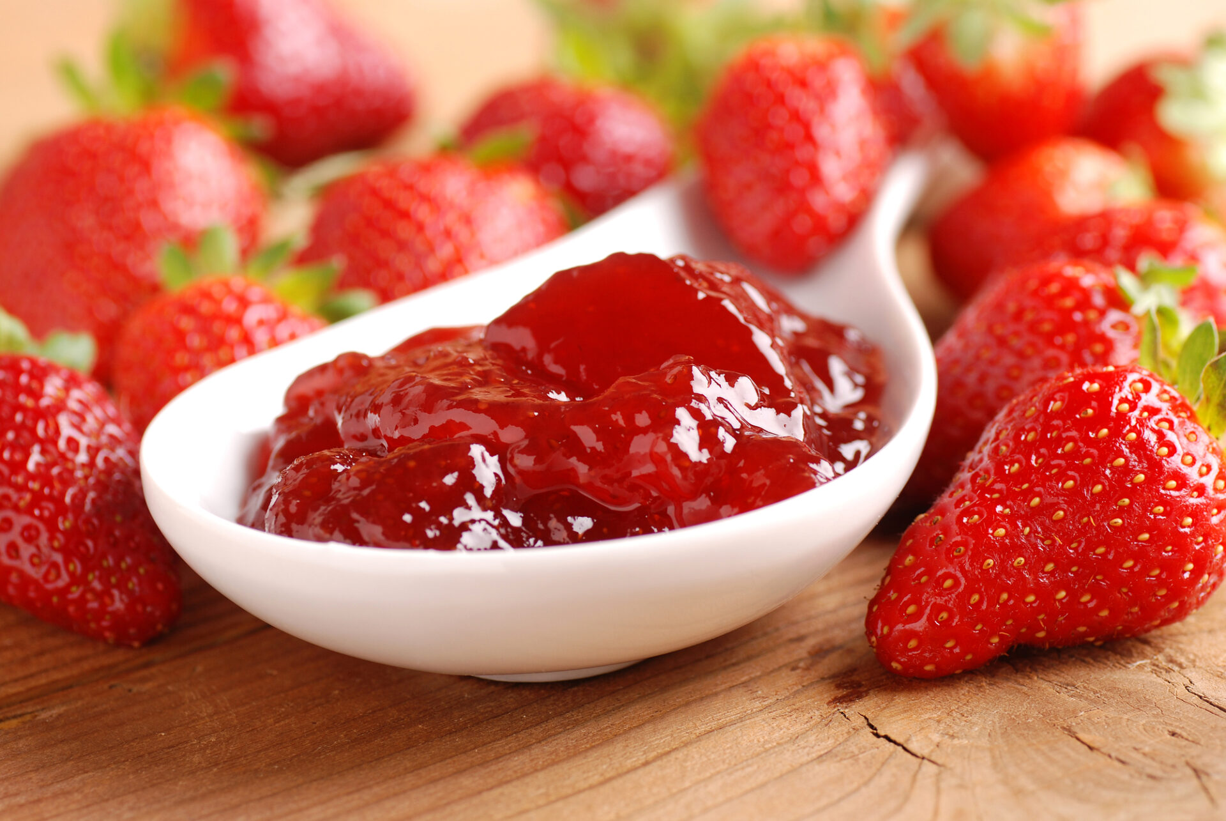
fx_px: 4603
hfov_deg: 15.2
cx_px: 613
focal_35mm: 135
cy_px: 410
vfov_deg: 10.2
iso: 100
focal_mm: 90
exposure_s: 1/125
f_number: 7.1
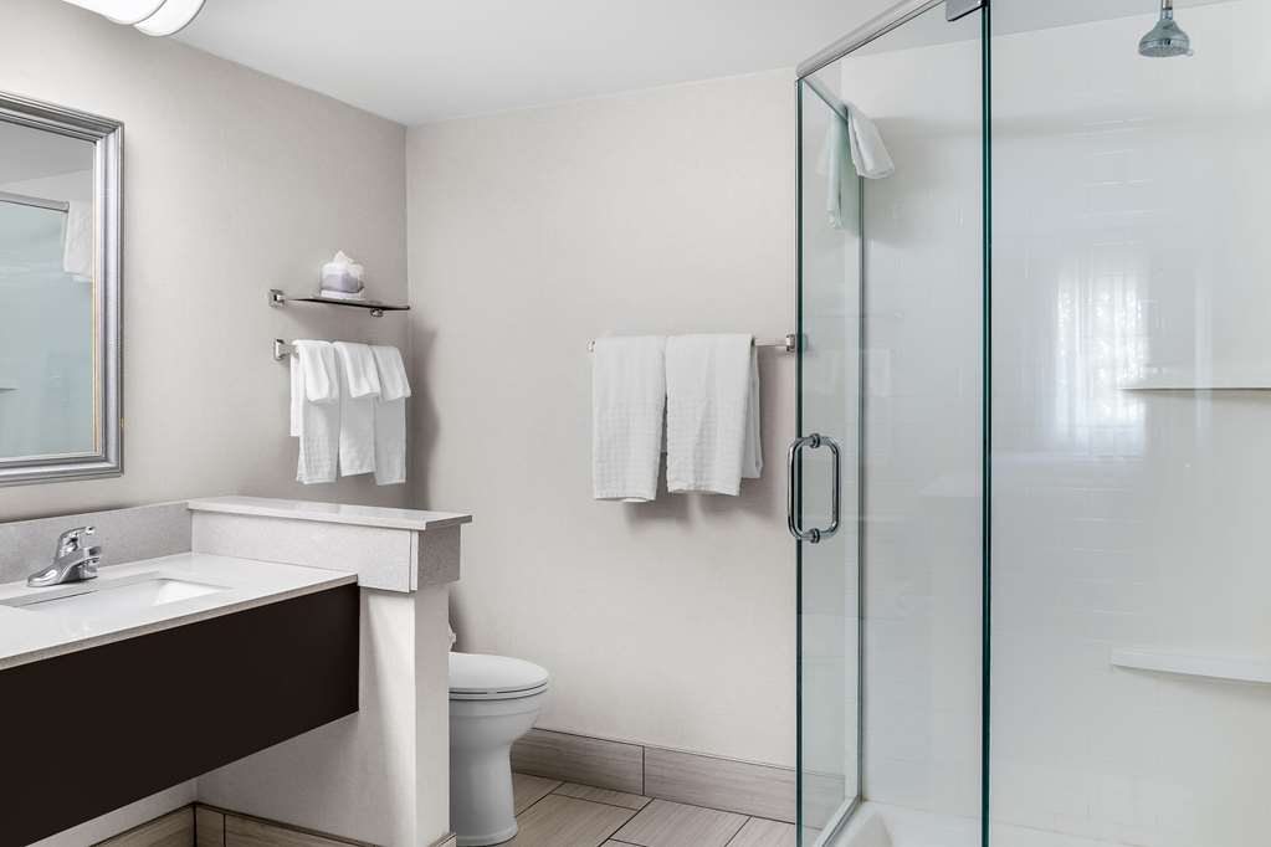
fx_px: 847
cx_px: 636
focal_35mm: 24
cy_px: 424
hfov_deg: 73.7
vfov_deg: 53.1
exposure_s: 1/1.67
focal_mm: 24
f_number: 10
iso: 400
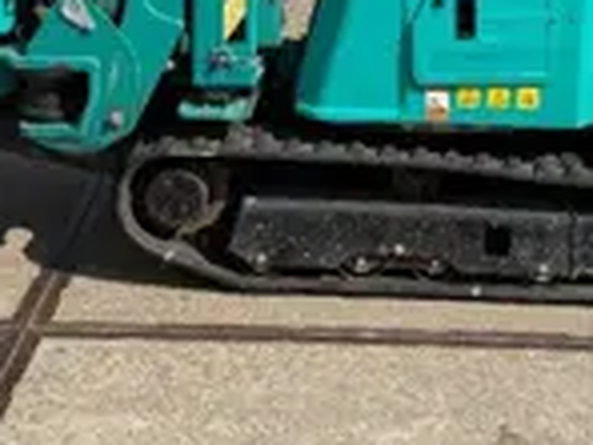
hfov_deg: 24.9
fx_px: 1336
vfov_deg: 18.1
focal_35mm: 78
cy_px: -72
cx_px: 401
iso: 80
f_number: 1.78
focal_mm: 6.76
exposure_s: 1/4673
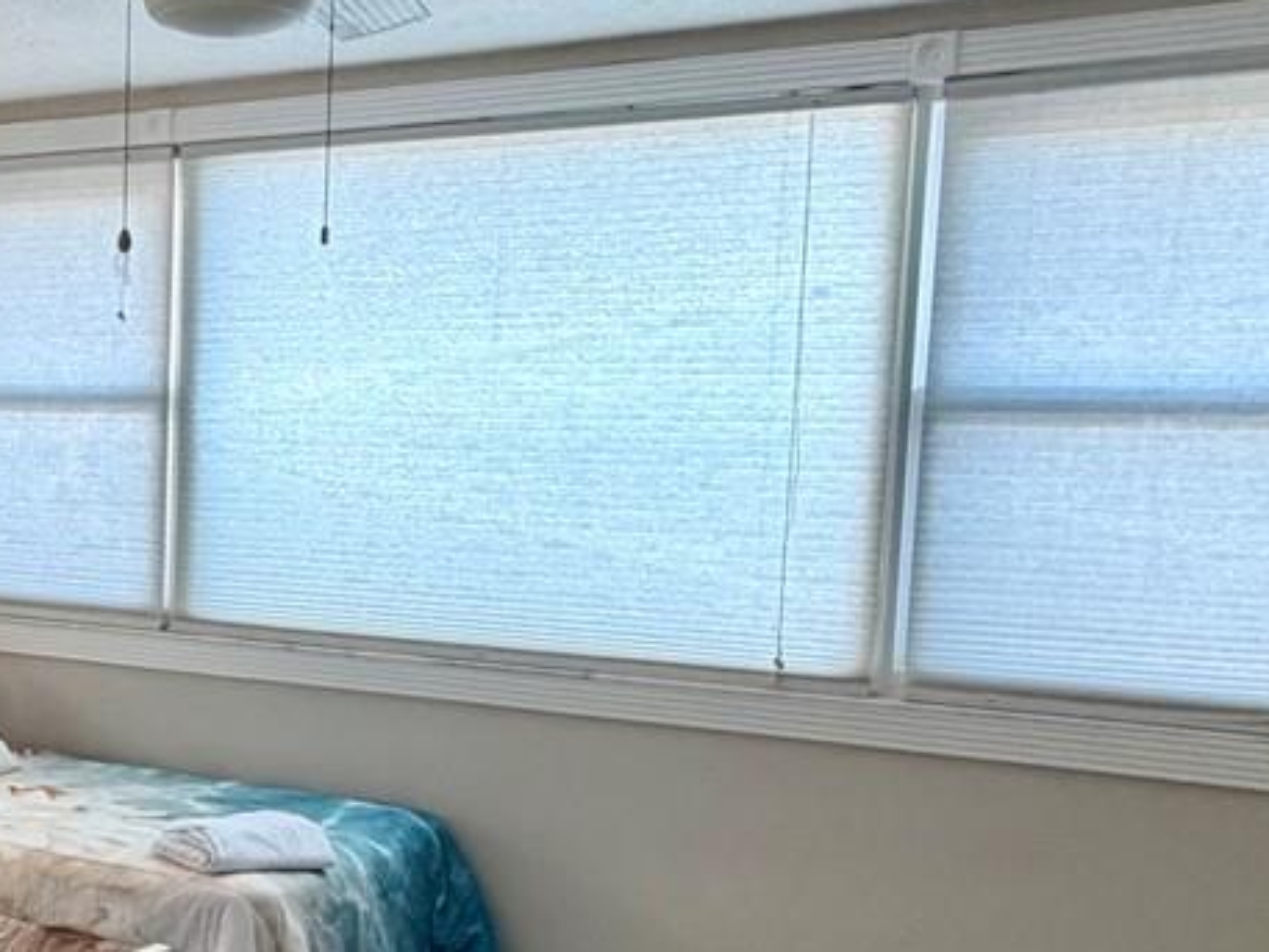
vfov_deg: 29.5
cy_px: 630
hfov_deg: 36.6
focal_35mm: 49
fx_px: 1797
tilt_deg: -6.1
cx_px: 144
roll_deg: -0.3
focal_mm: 2.22
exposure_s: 1/120
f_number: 2.2
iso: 250
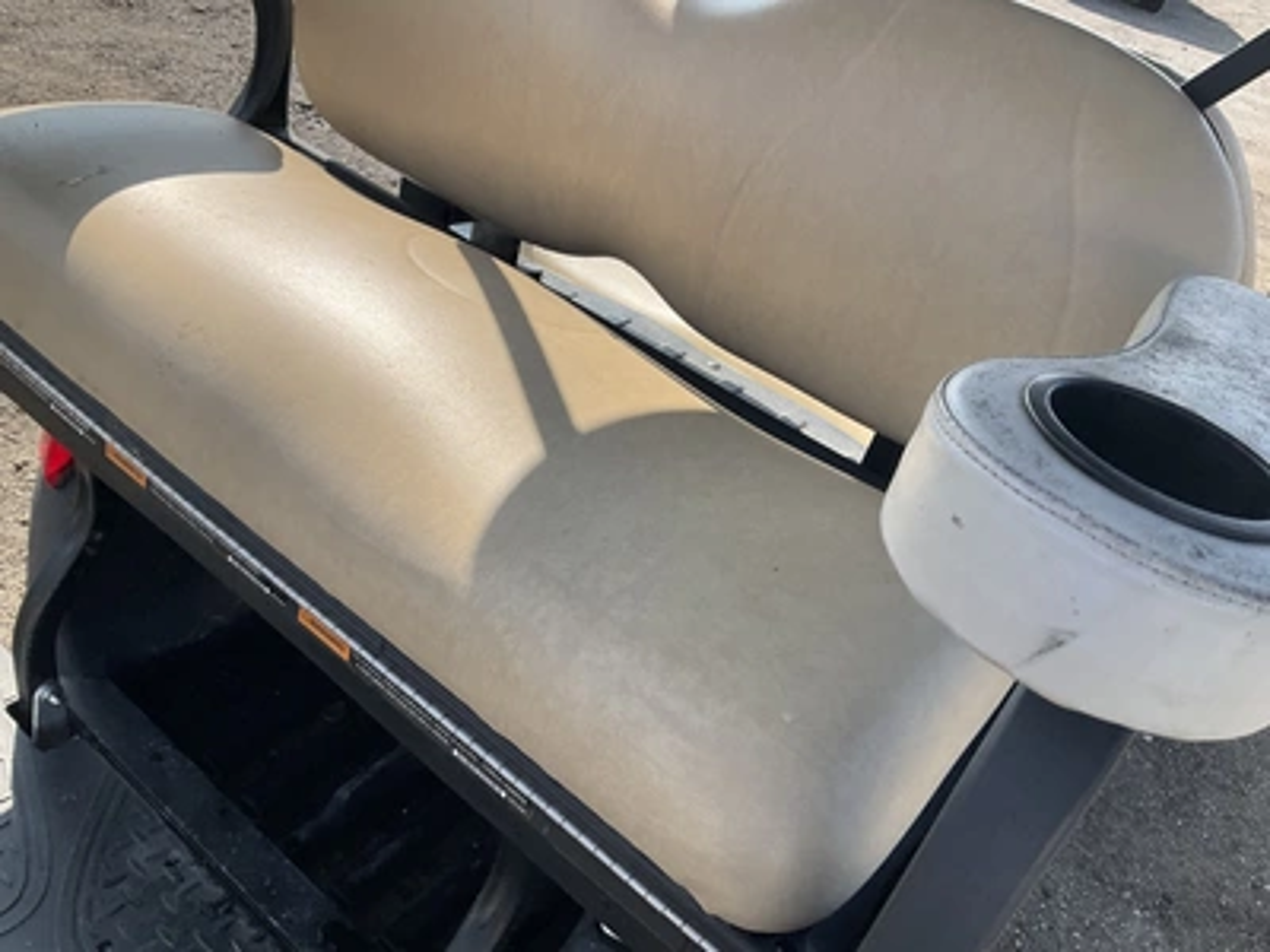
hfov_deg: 61.7
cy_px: 476
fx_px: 1064
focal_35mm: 29
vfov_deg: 48.2
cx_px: 635
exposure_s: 1/1015
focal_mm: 3
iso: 25
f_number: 1.8
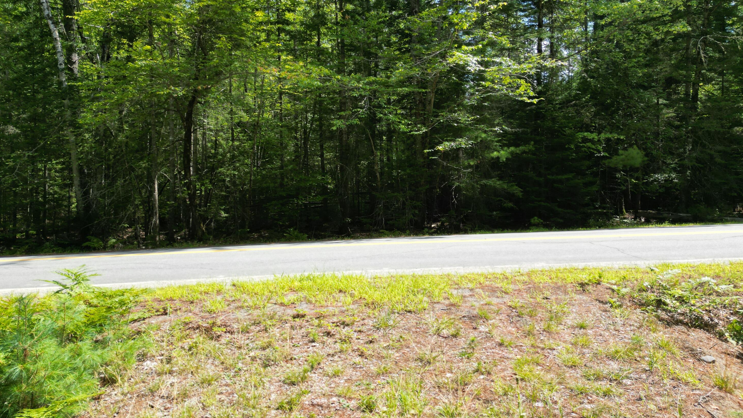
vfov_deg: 42.7
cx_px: 365
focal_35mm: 27
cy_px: 169
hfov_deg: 69.9
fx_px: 532
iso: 100
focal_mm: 6.72
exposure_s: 1/1250
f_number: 1.7
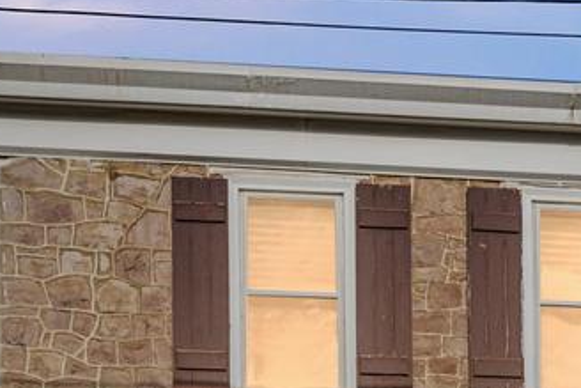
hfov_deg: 25.4
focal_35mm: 79
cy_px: 641
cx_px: 427
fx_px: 1275
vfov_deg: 15.5
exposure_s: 1/1600
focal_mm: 18
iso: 320
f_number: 7.1
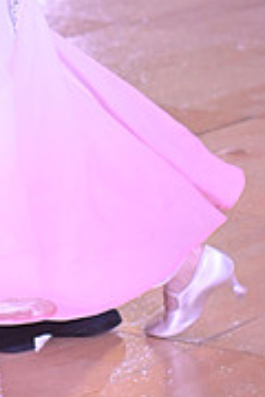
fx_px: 3058
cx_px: -89
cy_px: -194
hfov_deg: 4.9
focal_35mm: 277
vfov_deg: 7.3
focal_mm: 86
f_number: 5
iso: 3200
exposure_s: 1/320
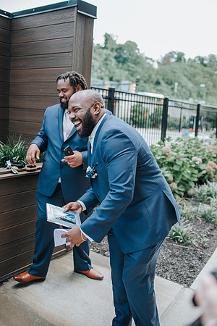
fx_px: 316
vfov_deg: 54.4
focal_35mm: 35
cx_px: 108
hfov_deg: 37.9
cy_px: 163
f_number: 2.2
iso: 500
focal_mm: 35
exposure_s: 1/800
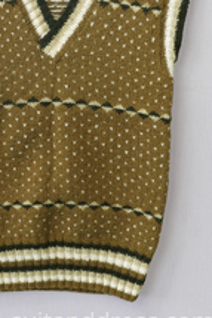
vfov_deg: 23.1
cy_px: 70
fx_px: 770
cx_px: 45
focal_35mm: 87
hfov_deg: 15.6
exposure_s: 1/50
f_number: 6.3
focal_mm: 32
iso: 320
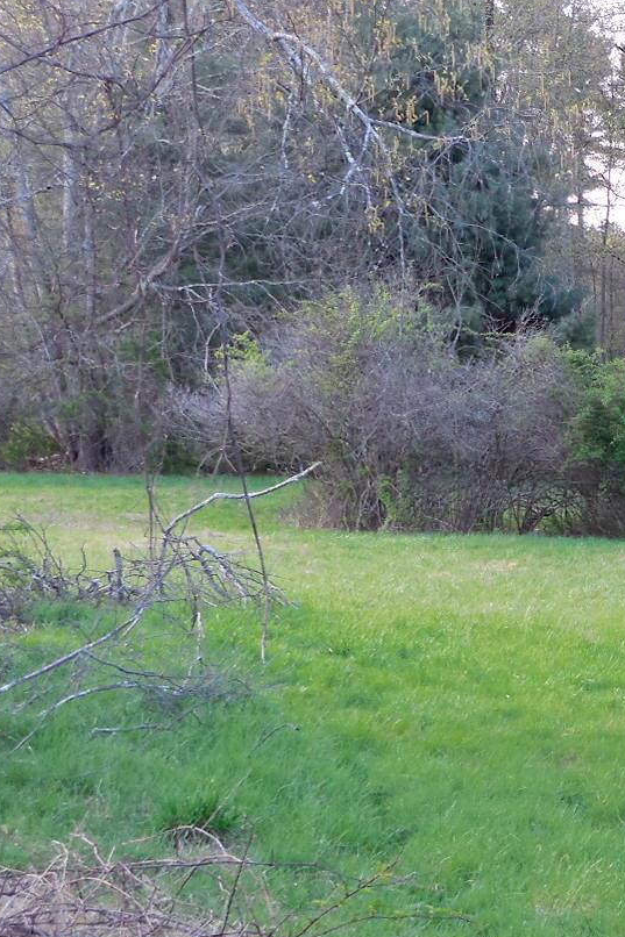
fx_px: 2475
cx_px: 843
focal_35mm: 95
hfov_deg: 13.8
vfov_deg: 21.5
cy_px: 527
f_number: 3.8
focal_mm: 8.2
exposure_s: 1/50
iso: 125
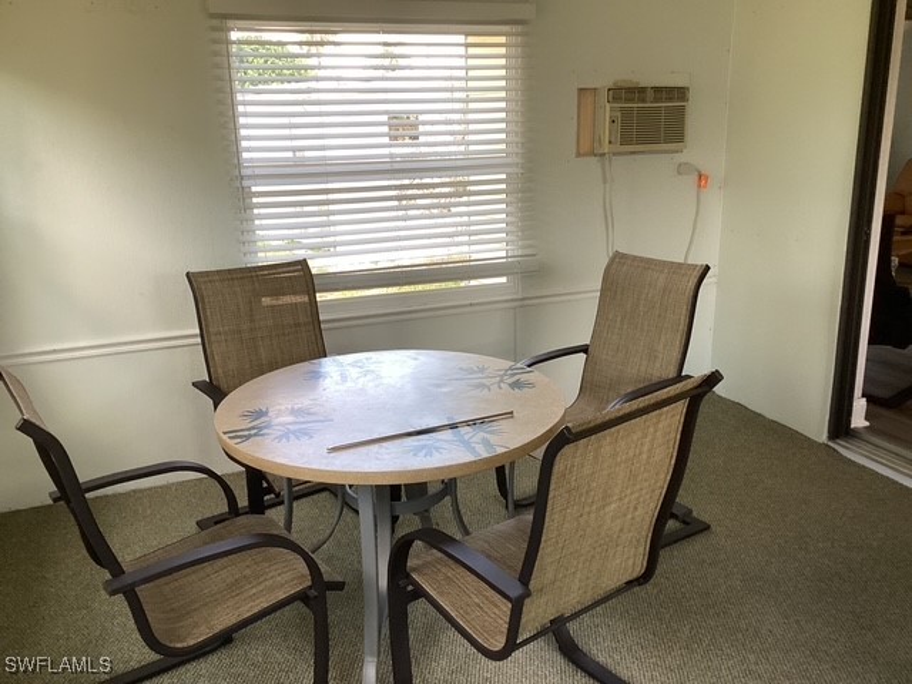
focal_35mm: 31
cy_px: 342
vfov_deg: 45.4
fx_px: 817
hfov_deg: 58.4
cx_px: 456
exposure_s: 1/100
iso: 80
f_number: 2.4
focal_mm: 3.3
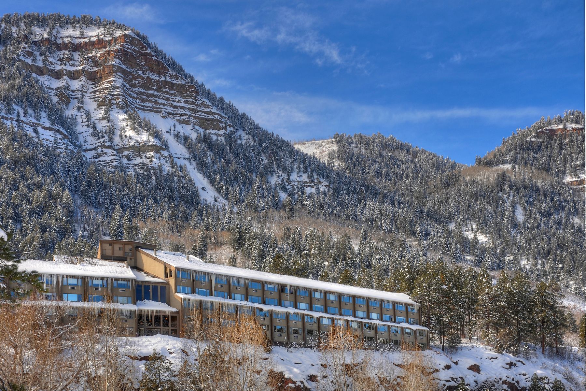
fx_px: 928
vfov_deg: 23.8
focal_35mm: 57
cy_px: 196
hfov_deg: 35.1
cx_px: 293
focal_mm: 38
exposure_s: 1/640
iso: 200
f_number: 8
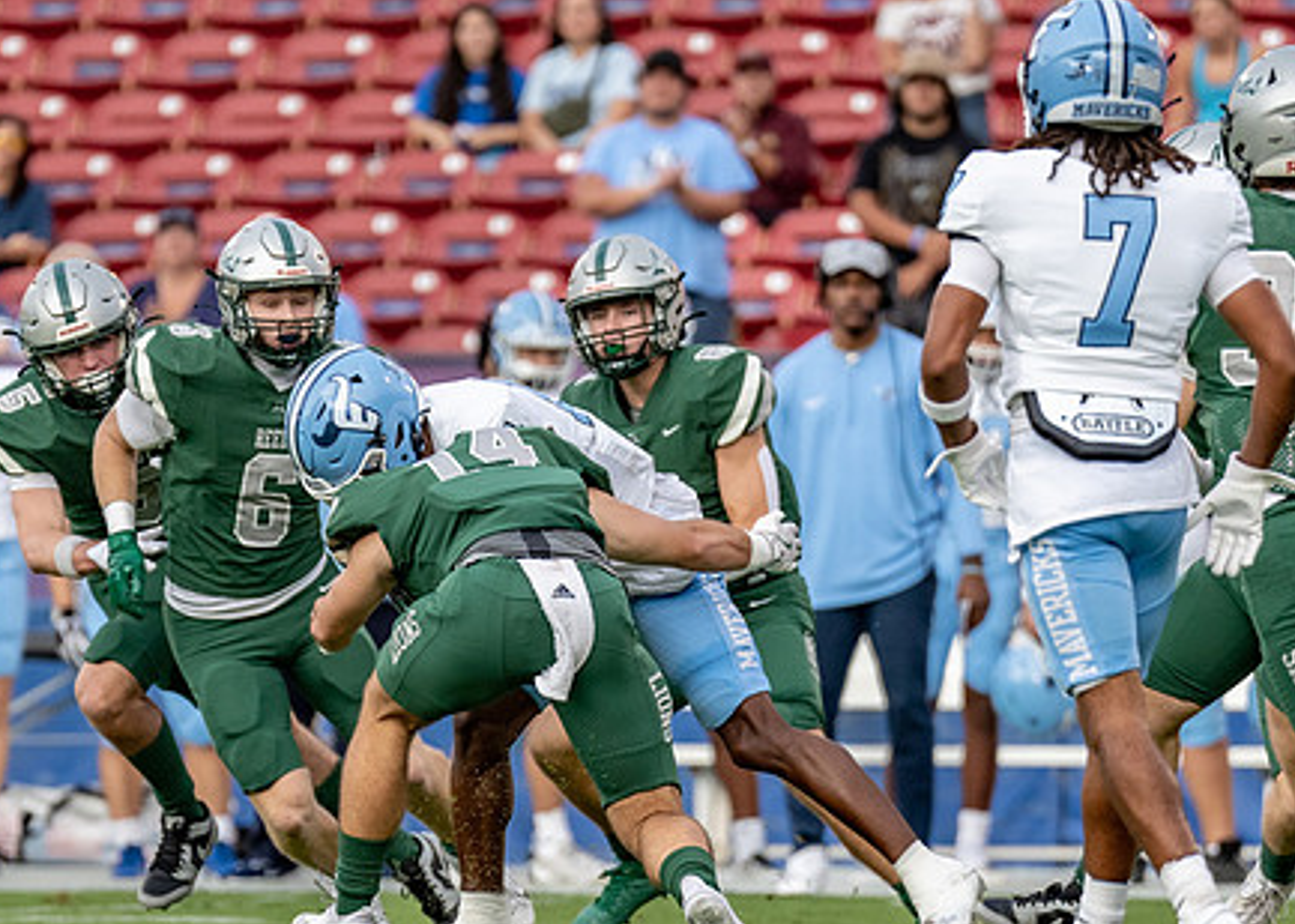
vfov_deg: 2.8
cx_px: 594
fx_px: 19229
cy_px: 539
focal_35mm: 523
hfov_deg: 3.9
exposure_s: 1/2000
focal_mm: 200
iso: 400
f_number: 2.8
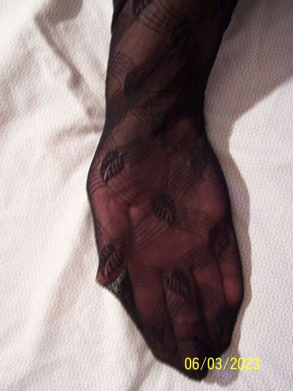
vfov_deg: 49.0
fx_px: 429
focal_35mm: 38
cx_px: 146
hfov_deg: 37.7
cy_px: 196
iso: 140
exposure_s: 1/8
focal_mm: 6.3
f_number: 2.8
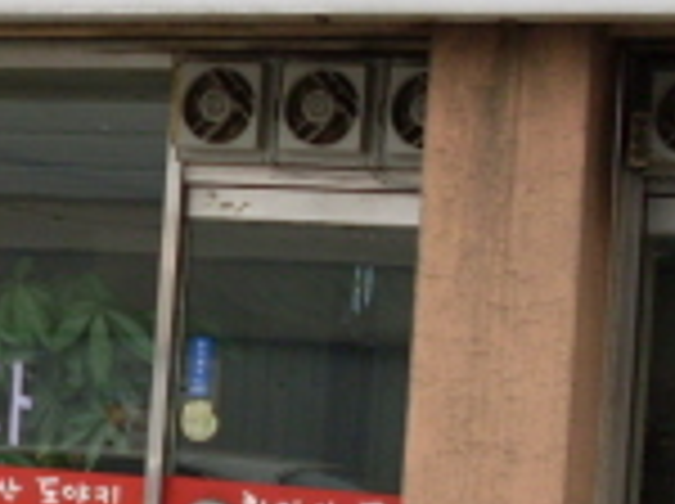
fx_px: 2472
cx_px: -108
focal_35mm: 127
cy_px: 362
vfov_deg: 11.6
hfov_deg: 15.1
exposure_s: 1/250
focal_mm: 6.3
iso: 80
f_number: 2.8
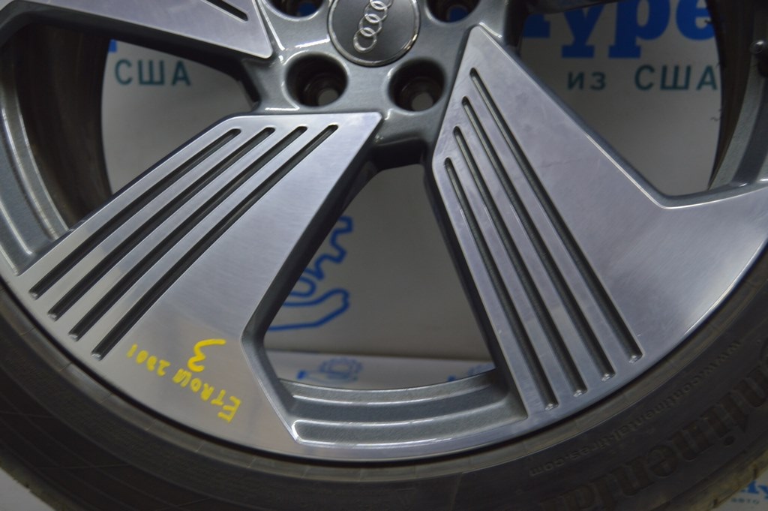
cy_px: 256
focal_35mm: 52
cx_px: 384
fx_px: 1119
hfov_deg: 37.9
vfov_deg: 25.7
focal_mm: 35
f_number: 5.6
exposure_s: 1/20
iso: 400
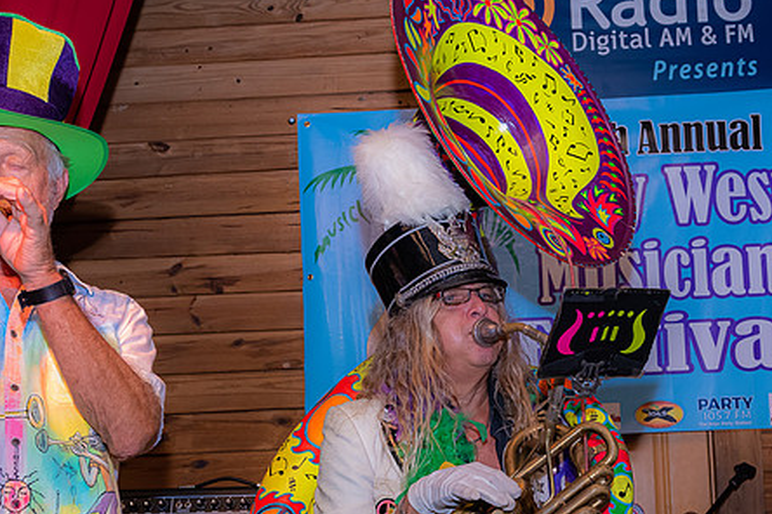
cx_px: 451
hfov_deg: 33.9
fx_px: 1265
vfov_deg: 22.7
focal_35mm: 59
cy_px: 395
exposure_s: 1/160
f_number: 5.6
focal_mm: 35
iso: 2000
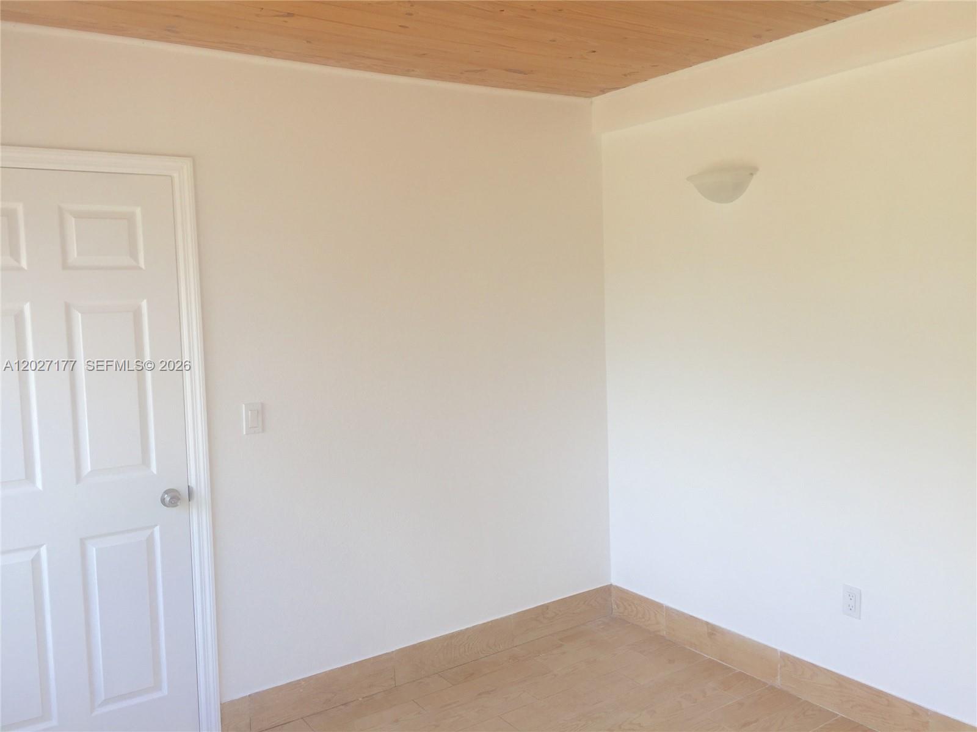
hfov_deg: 61.7
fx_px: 818
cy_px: 366
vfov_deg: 48.2
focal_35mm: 29
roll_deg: +0.0
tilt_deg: -4.3
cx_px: 488
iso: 32
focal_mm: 4.15
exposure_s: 1/120
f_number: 2.2
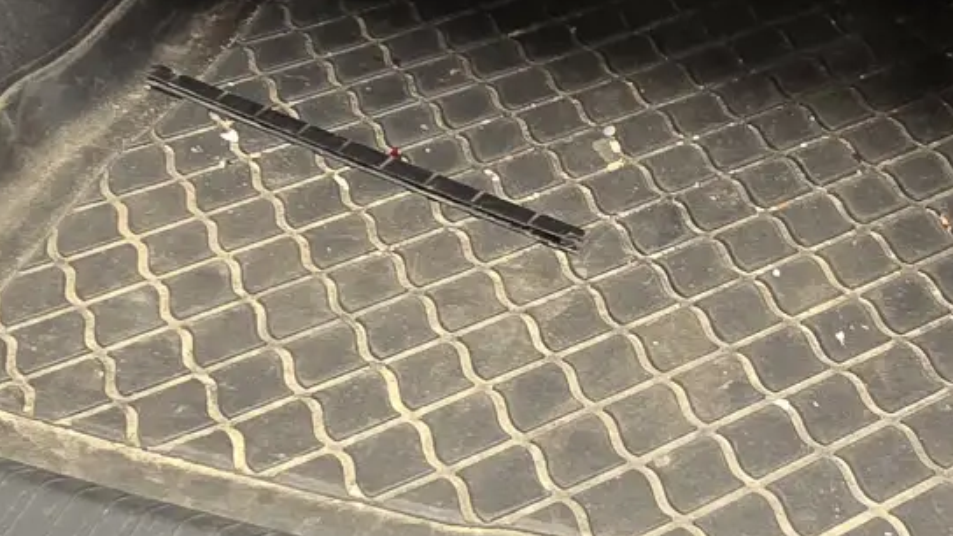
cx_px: 611
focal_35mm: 50
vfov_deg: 23.9
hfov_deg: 41.0
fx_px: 1263
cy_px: 187
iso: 250
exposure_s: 1/60
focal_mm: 2.2
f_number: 2.2
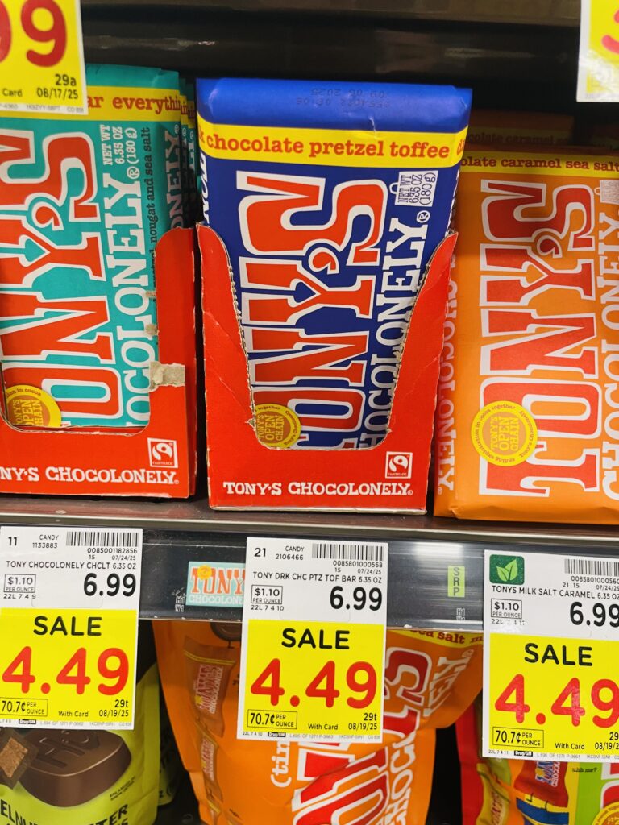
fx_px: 620
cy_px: 412
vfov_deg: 67.3
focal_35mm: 26
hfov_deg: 53.1
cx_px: 310
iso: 125
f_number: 1.6
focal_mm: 4.2
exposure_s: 1/44
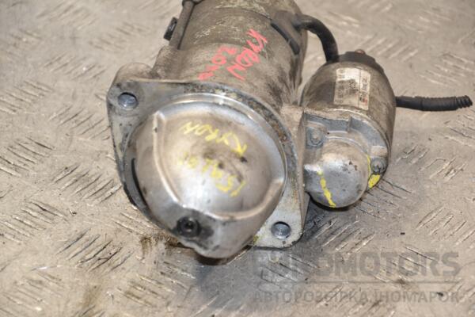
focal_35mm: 138
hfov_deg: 14.9
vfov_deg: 9.9
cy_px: 158
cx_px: 238
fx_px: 1821
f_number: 5.6
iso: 800
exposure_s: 1/125
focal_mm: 92
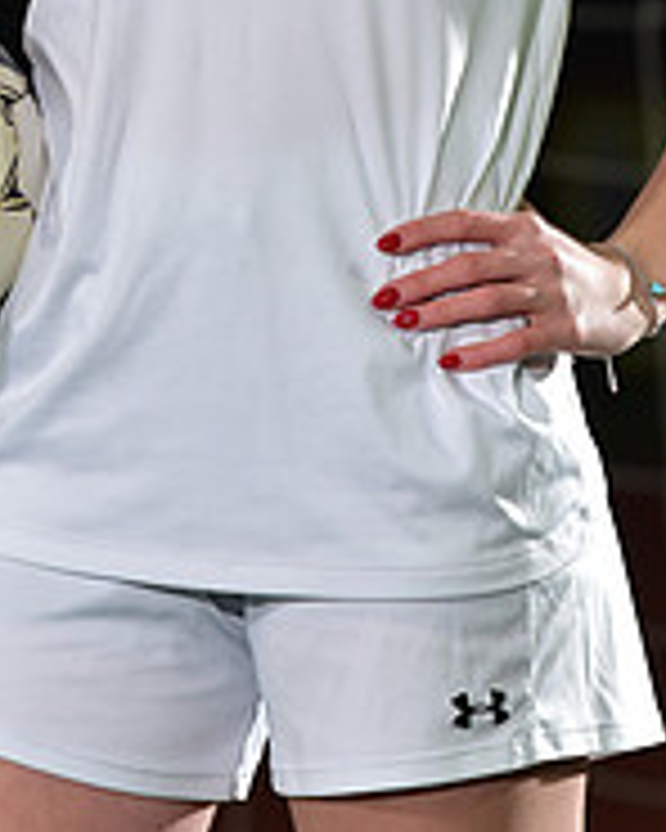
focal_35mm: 588
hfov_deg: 2.6
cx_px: 259
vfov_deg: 3.3
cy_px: -256
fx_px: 14488
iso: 1000
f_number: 5
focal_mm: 200
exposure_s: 1/200
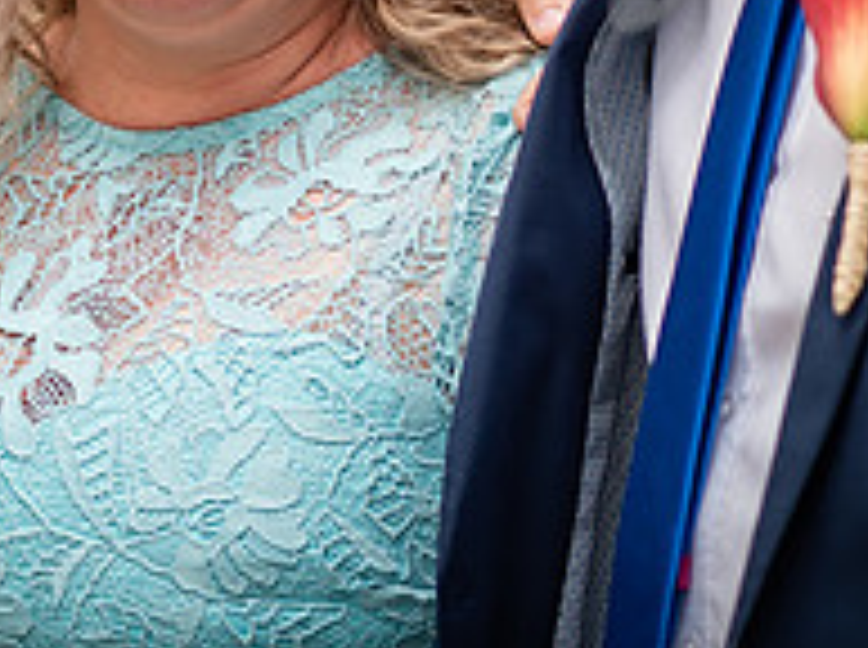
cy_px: -272
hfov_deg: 7.6
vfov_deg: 5.7
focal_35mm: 259
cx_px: 162
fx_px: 6482
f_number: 1.2
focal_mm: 43
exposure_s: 1/250
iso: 100
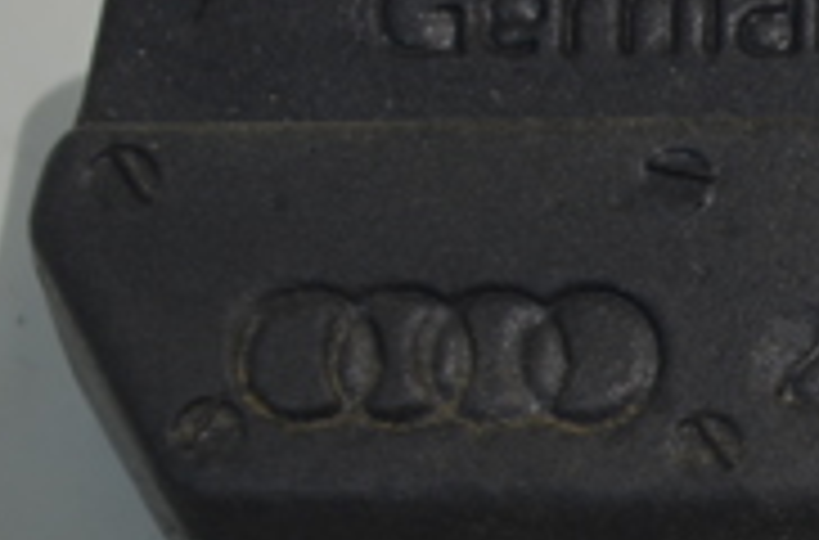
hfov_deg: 7.0
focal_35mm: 290
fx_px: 6569
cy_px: 385
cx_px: 1305
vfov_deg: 4.7
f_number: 5.6
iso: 450
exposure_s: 1/60
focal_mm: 55
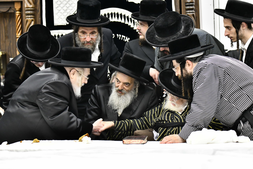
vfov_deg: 8.1
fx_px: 1194
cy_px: 84
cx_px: 126
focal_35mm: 170
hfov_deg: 12.1
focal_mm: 170
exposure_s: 1/160
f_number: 5.6
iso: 2500
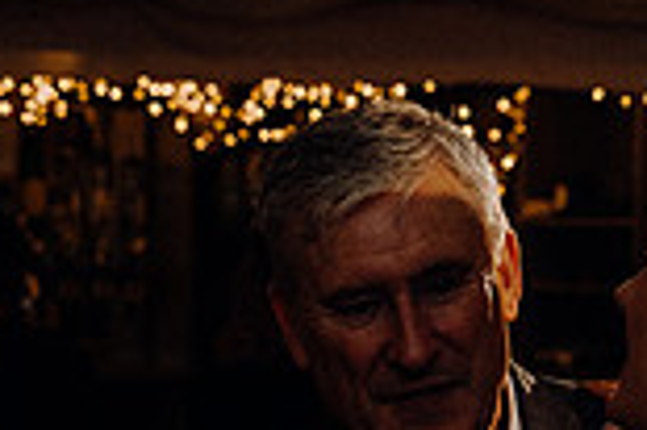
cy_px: 678
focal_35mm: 165
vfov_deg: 8.1
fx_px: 2962
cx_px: 547
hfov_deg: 12.4
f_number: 3.5
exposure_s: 1/160
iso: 2500
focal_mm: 44
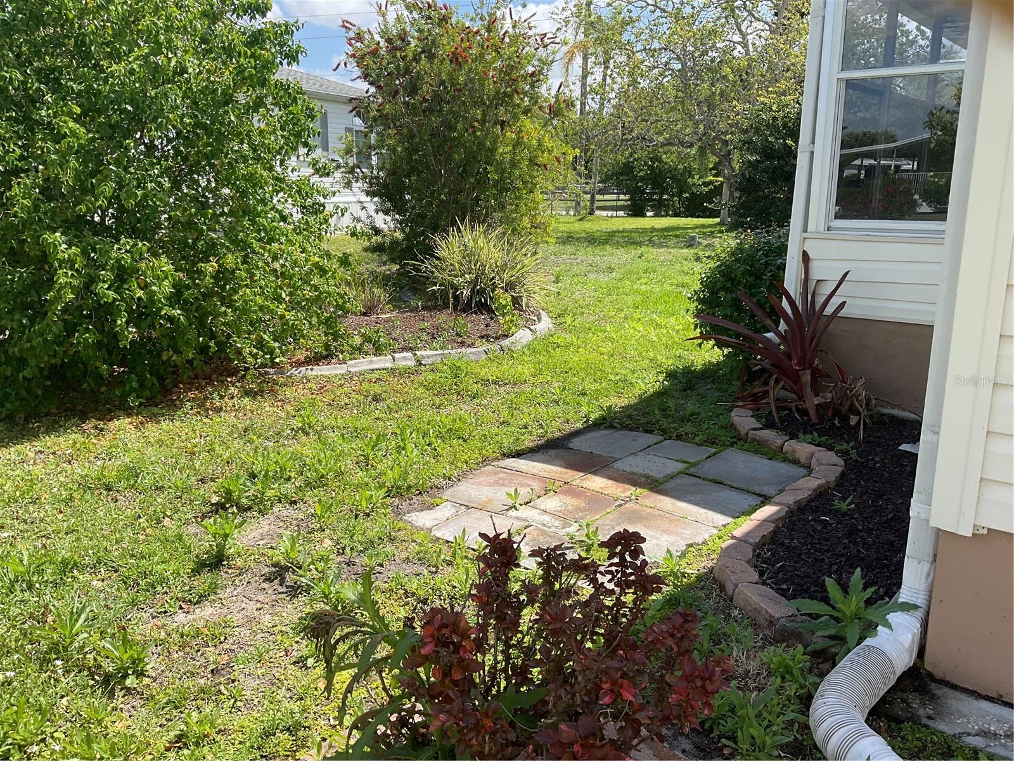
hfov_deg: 61.7
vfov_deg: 48.2
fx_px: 849
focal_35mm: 29
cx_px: 507
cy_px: 380
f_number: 1.8
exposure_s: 1/1076
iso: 16
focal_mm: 3
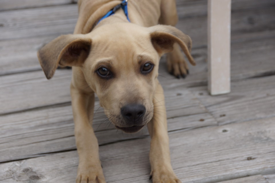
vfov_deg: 12.2
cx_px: 138
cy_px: 92
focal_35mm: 112
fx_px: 859
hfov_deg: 18.2
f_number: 6.3
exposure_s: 1/200
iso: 100
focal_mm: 75
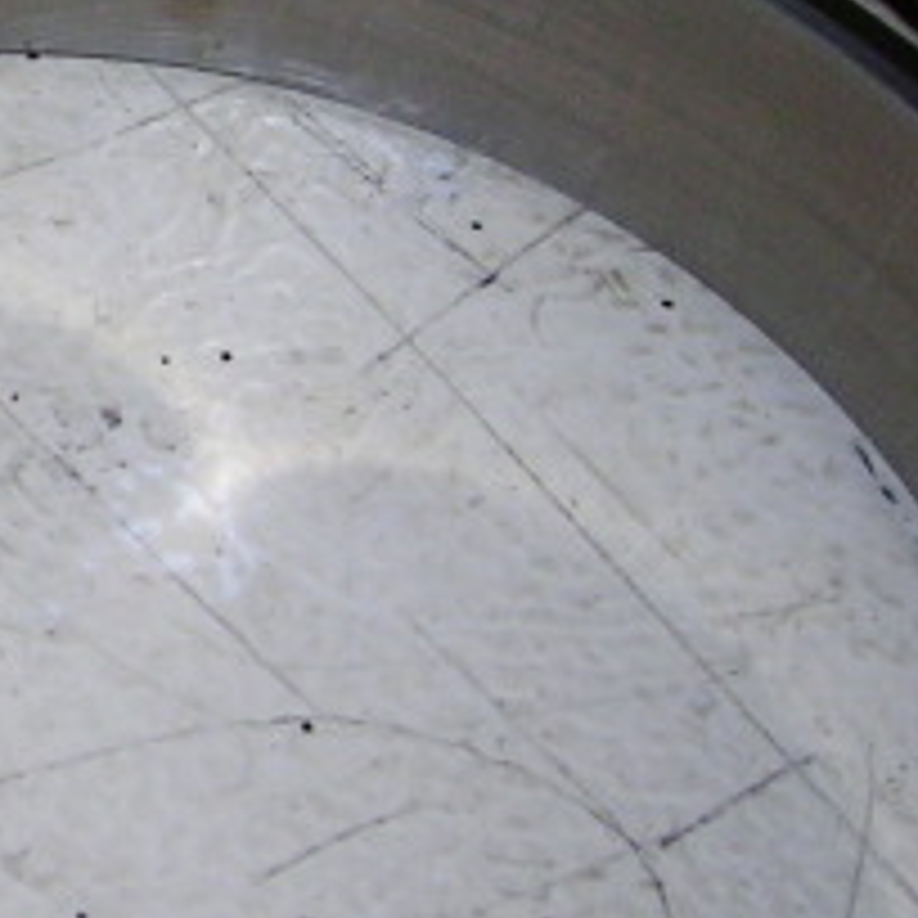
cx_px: -630
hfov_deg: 12.9
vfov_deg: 13.9
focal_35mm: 125
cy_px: 148
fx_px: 3750
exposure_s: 1/30
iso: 100
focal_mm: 5.6
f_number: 4.8
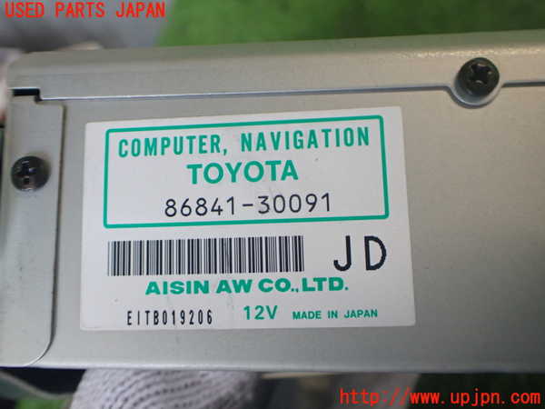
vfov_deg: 46.8
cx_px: 272
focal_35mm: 30
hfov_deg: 60.0
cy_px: 204
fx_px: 472
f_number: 2.3
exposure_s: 1/125
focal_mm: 5.4
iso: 320
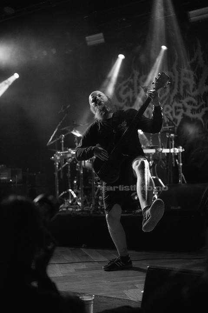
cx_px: 104
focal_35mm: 50
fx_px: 434
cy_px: 156
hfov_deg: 27.0
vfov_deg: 39.6
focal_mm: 50
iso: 800
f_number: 1.8
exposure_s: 1/640
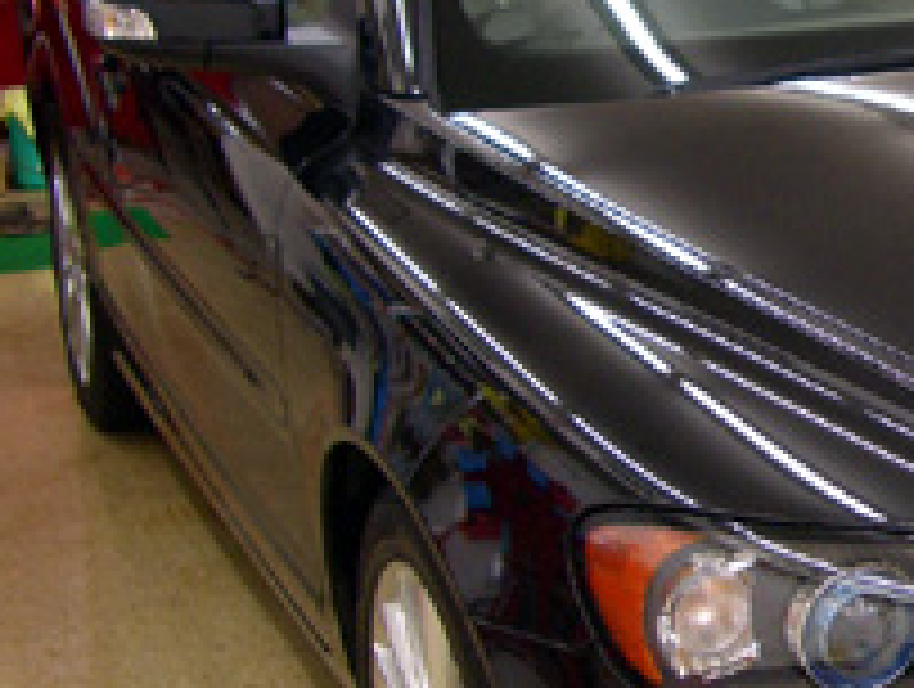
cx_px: 1112
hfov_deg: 21.1
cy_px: 353
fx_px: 2275
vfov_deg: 17.2
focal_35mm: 86
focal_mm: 5.8
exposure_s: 1/20
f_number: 2.6
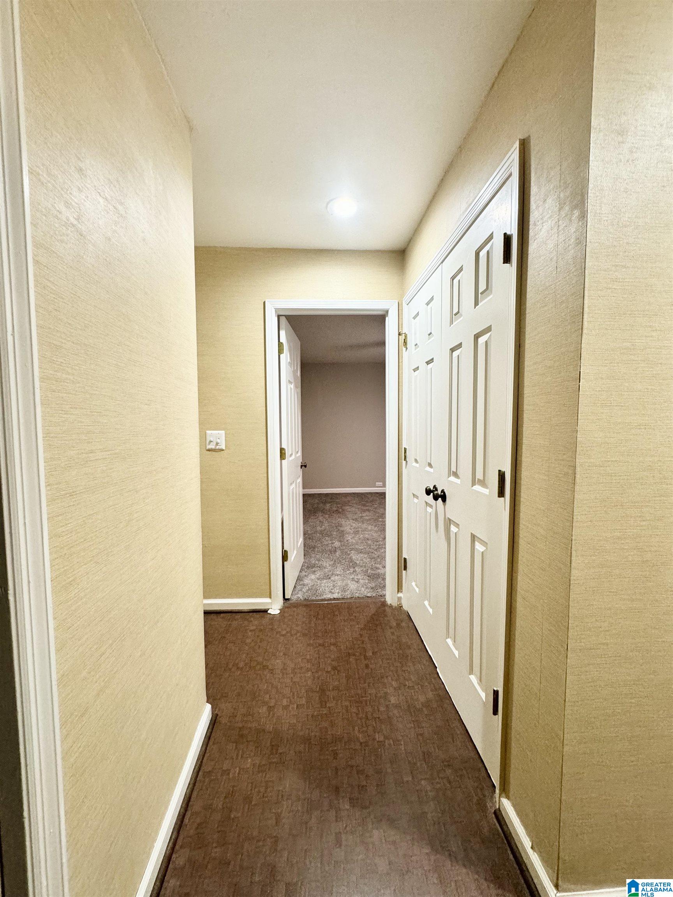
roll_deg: +0.8
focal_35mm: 14
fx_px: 363
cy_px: 448
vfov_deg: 102.1
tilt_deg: -3.7
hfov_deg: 85.7
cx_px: 336
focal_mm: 2.22
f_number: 2.2
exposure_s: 1/60
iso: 250
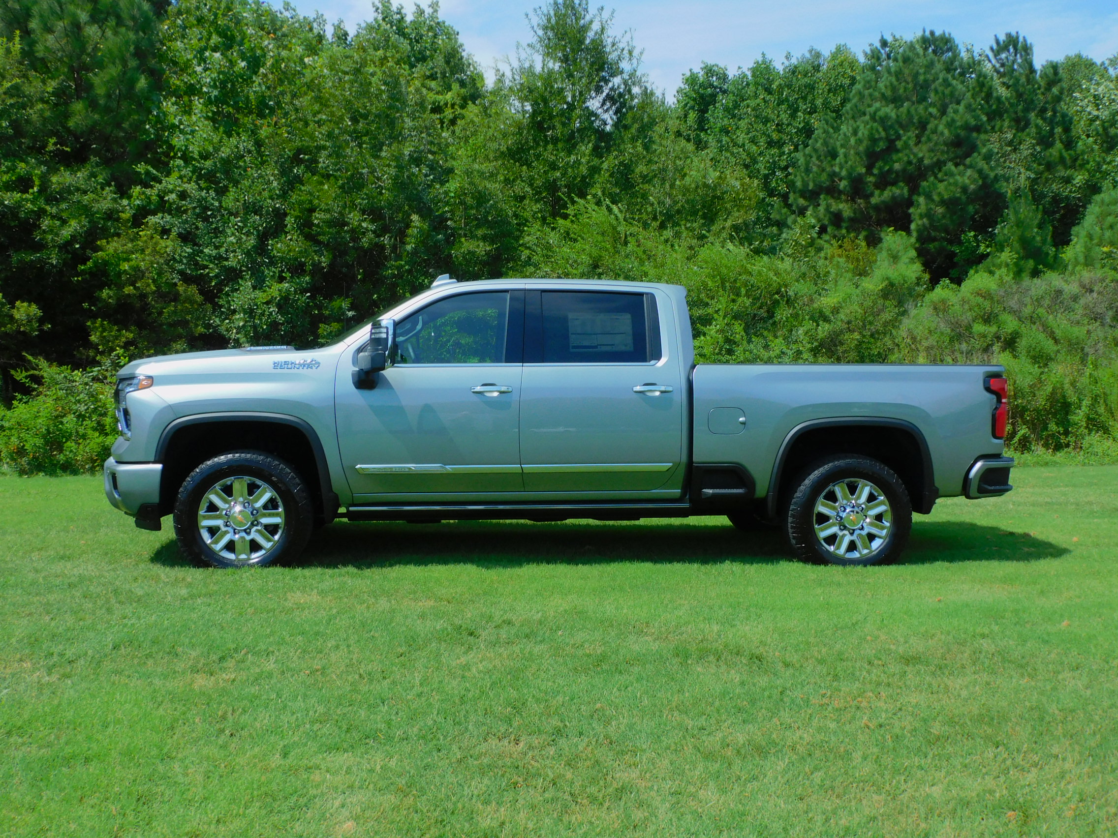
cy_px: 419
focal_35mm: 33
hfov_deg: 55.4
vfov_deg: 42.9
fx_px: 1066
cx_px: 559
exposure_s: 1/1250
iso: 125
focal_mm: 5.9
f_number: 3.6
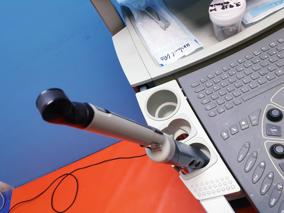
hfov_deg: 67.3
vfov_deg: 53.1
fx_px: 213
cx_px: 142
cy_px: 106
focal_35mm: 26
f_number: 2.4
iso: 100
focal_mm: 4.3
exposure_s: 1/50
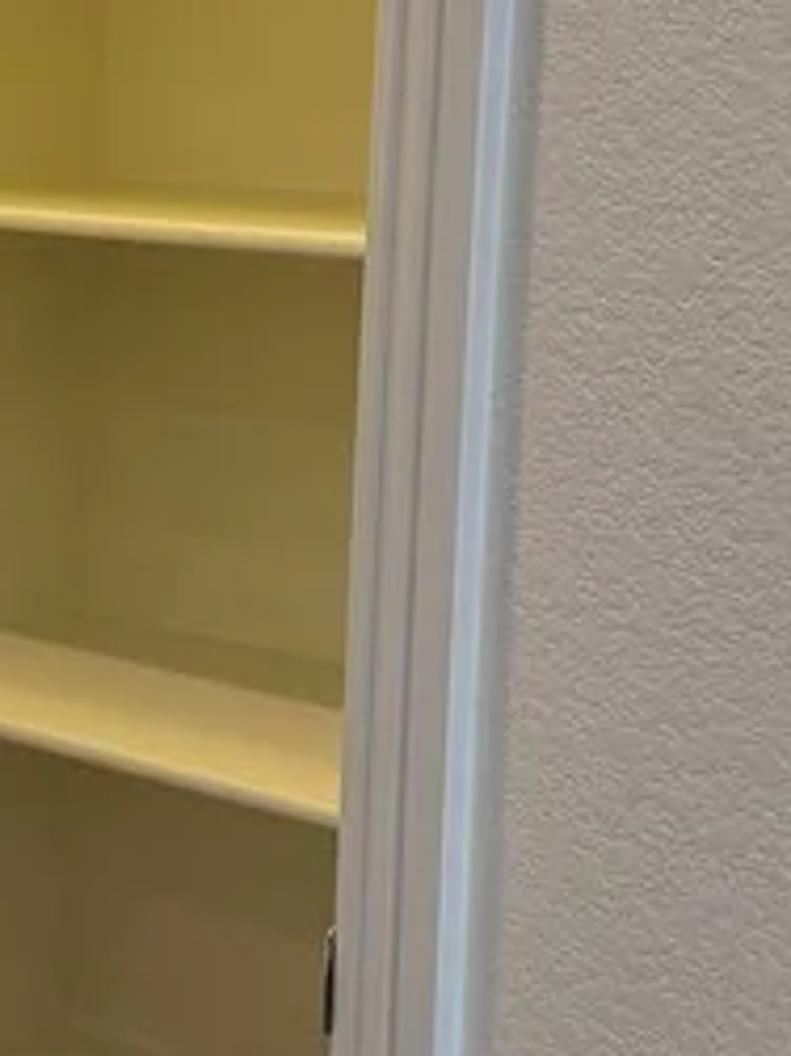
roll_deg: -1.3
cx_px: -202
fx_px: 2988
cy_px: 488
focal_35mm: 98
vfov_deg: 20.0
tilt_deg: -8.9
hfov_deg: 14.5
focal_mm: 6.76
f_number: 1.78
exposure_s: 1/120
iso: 160
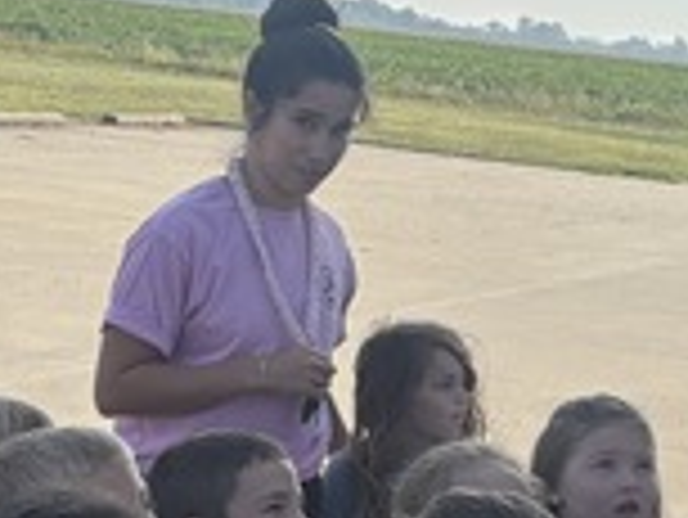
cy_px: 392
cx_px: 481
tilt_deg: -8.4
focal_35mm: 136
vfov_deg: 10.9
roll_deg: -5.8
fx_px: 2705
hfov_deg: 14.5
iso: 50
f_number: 1.6
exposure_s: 1/3311
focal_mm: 5.96
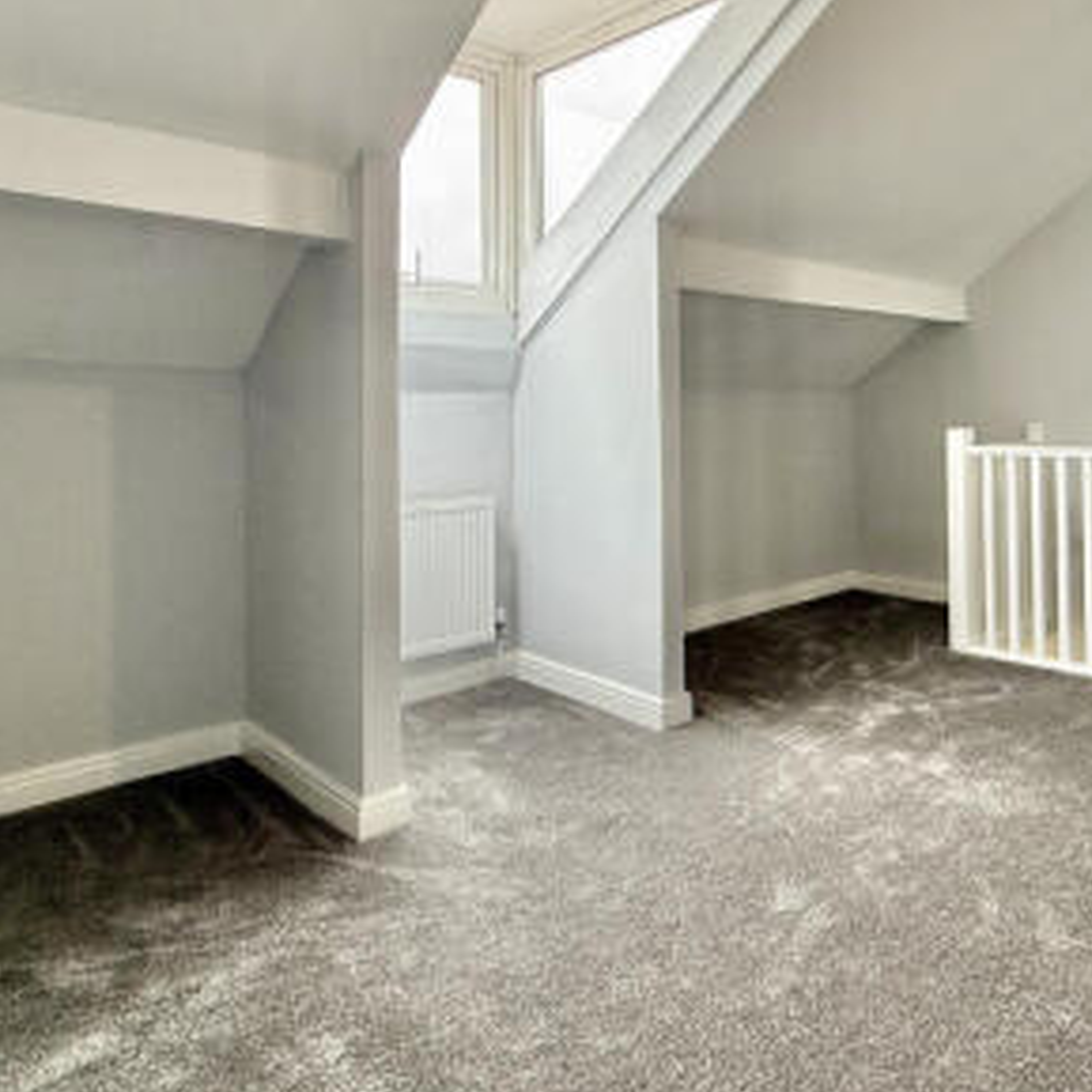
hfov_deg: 58.7
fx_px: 892
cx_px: 852
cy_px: 399
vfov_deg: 61.9
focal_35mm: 25
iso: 80
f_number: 2.2
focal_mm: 2.22
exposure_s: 1/100
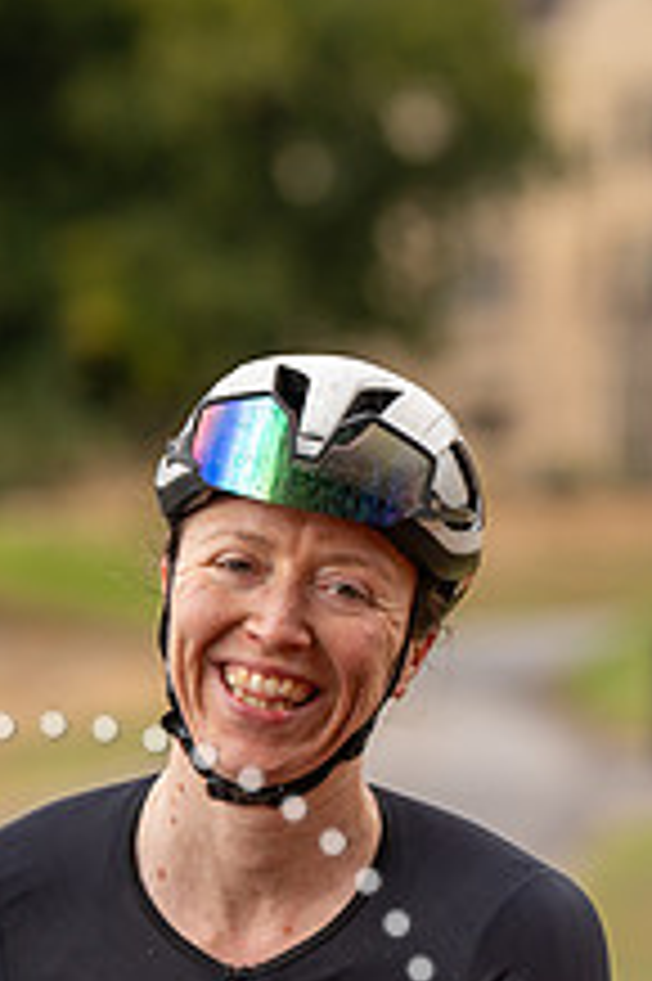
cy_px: 752
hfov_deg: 4.9
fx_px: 7591
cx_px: 130
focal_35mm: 279
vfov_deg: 7.4
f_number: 3.5
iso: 250
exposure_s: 1/1000
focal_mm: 135
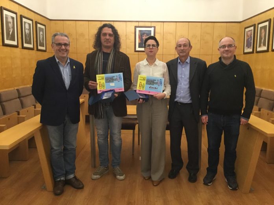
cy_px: 102
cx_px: 137
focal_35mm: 31
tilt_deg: -10.0
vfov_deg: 45.4
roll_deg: -2.2
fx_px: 245
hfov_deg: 58.4
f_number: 2.4
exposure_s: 1/33
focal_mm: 3.3
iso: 160
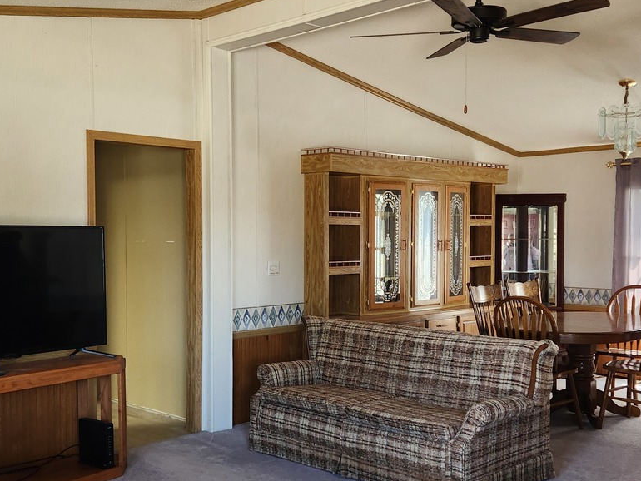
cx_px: 329
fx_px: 796
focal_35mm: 43
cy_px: 271
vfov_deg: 33.6
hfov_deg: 43.8
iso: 200
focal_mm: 5.4
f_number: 1.8
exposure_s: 1/120
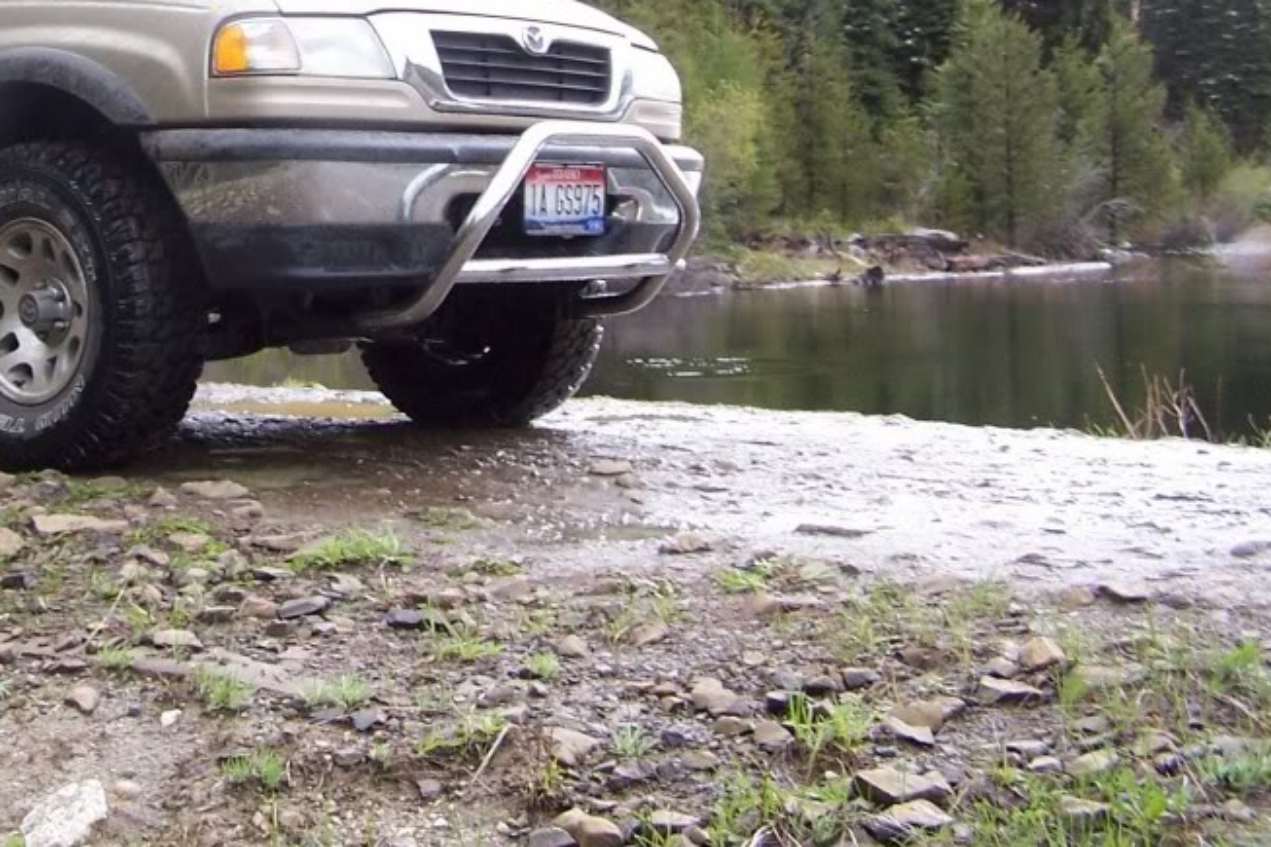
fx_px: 2188
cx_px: 350
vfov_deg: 21.5
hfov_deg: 31.9
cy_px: 101
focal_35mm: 62
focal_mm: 6.3
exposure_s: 1/30
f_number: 2.8
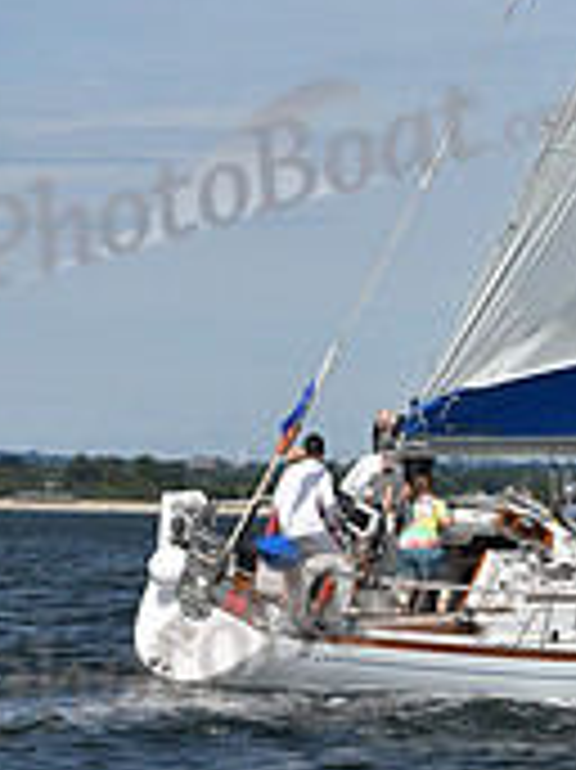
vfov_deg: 8.6
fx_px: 5065
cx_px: 835
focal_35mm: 228
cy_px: -122
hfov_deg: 6.4
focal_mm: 70
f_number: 11
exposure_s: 1/1000
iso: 320
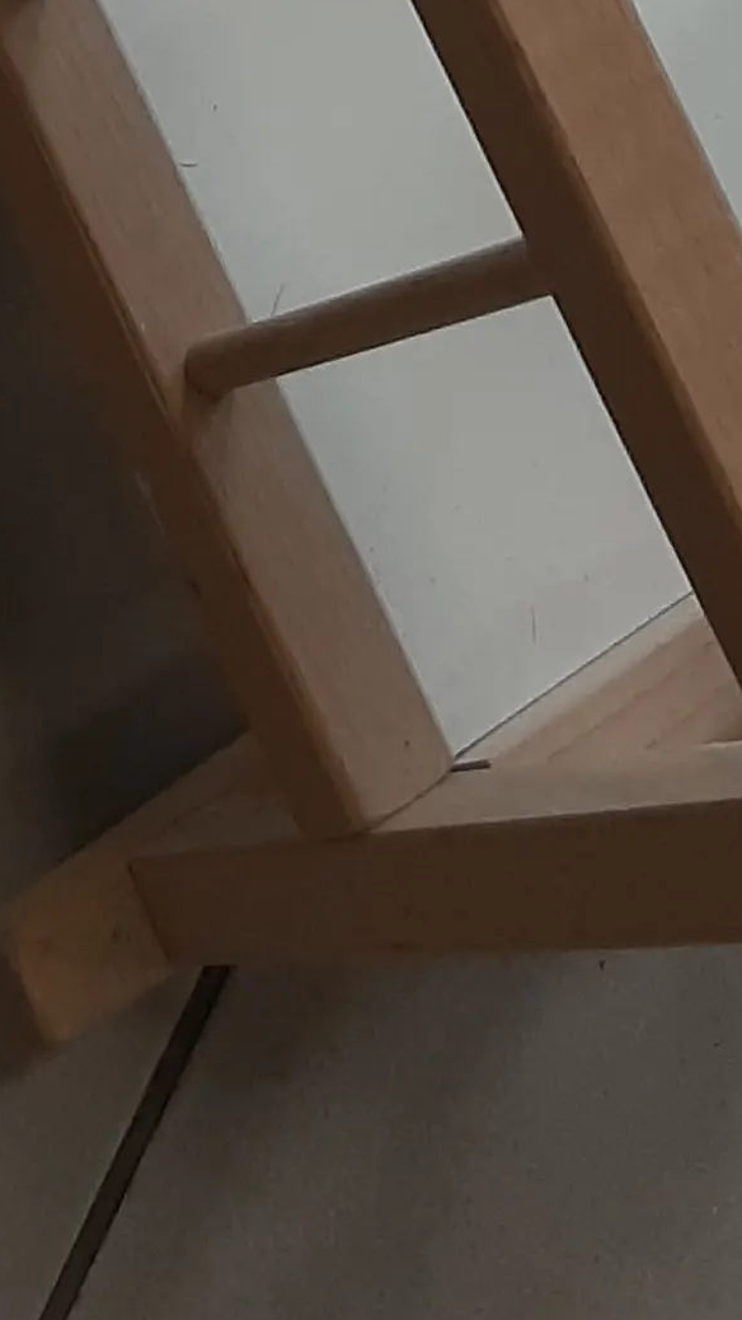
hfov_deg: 11.0
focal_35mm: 110
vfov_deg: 17.5
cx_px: 464
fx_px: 3847
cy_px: -646
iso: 40
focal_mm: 3.93
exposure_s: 1/102
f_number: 1.7
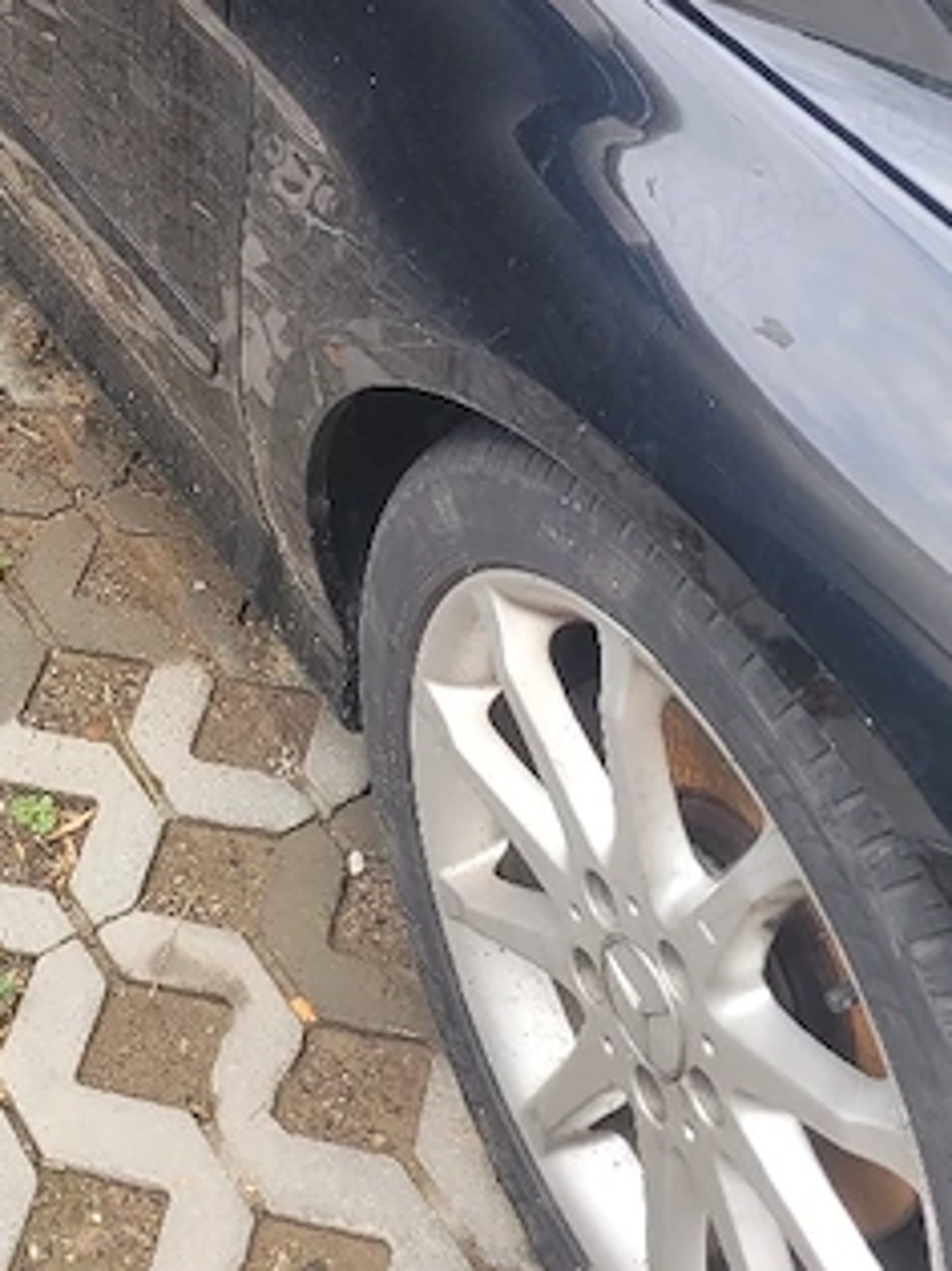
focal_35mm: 66
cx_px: 210
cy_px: -258
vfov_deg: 26.2
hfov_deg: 22.0
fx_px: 2422
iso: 40
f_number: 1.8
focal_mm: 5.4
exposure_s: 1/179
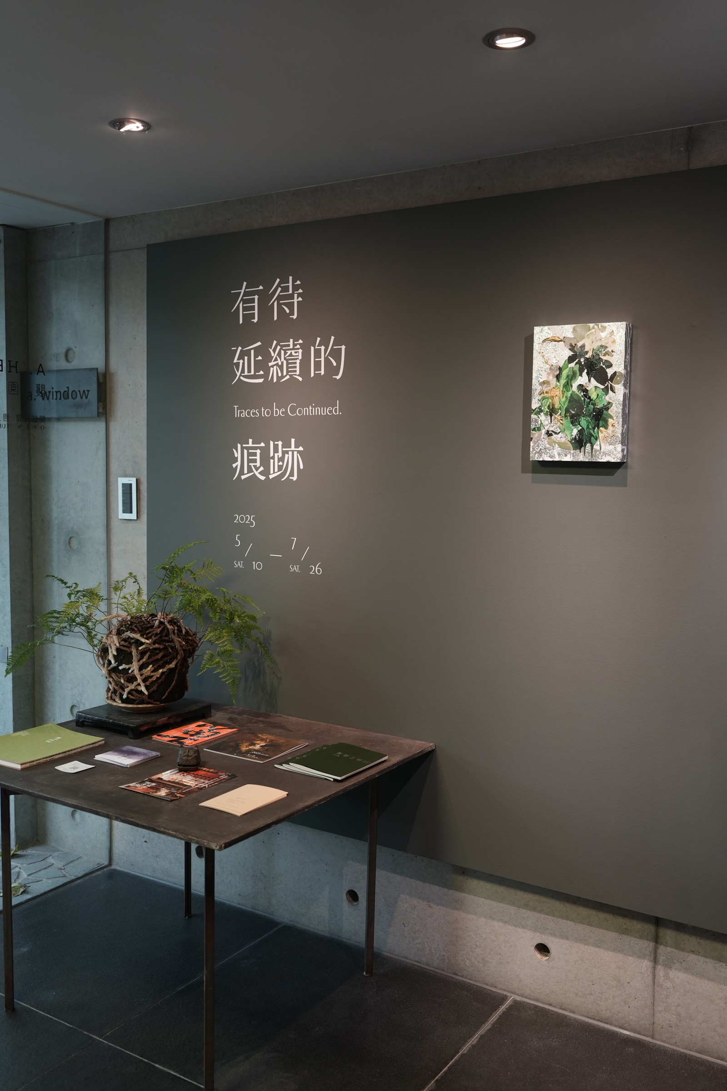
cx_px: 364
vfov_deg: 55.8
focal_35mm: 34
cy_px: 546
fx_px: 1030
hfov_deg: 38.9
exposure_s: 1/30
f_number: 2.8
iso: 500
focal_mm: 34
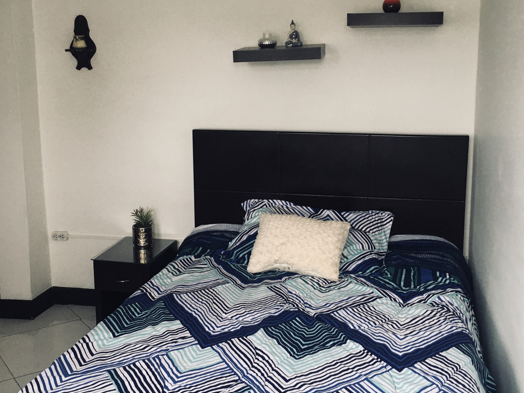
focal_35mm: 44
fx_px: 666
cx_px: 241
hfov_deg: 42.9
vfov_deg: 32.9
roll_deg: +0.8
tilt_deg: -9.9
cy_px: 180
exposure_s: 1/30
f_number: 2.2
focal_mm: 4.15
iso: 32
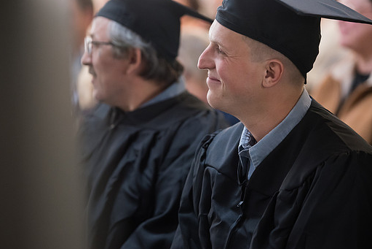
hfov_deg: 11.7
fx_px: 1819
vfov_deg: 7.8
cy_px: 114
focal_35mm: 176
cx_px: 207
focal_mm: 155
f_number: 2.8
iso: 4000
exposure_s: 1/200
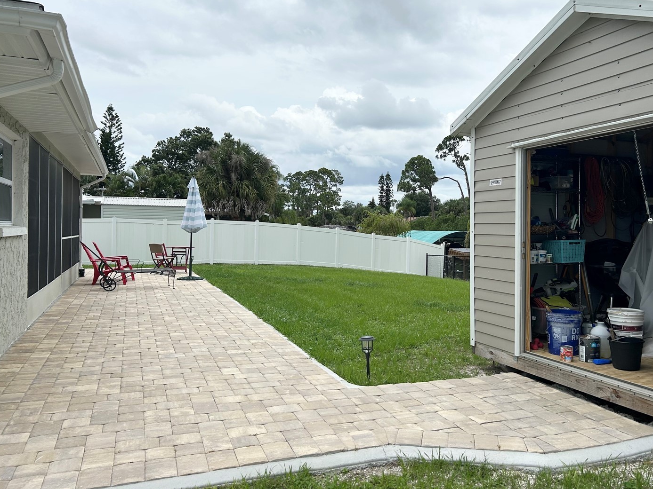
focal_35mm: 30
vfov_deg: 46.7
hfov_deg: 59.8
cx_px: 365
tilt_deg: +1.7
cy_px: 213
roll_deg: +0.3
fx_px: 566
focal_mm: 5.7
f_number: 1.5
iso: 50
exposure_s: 1/7463
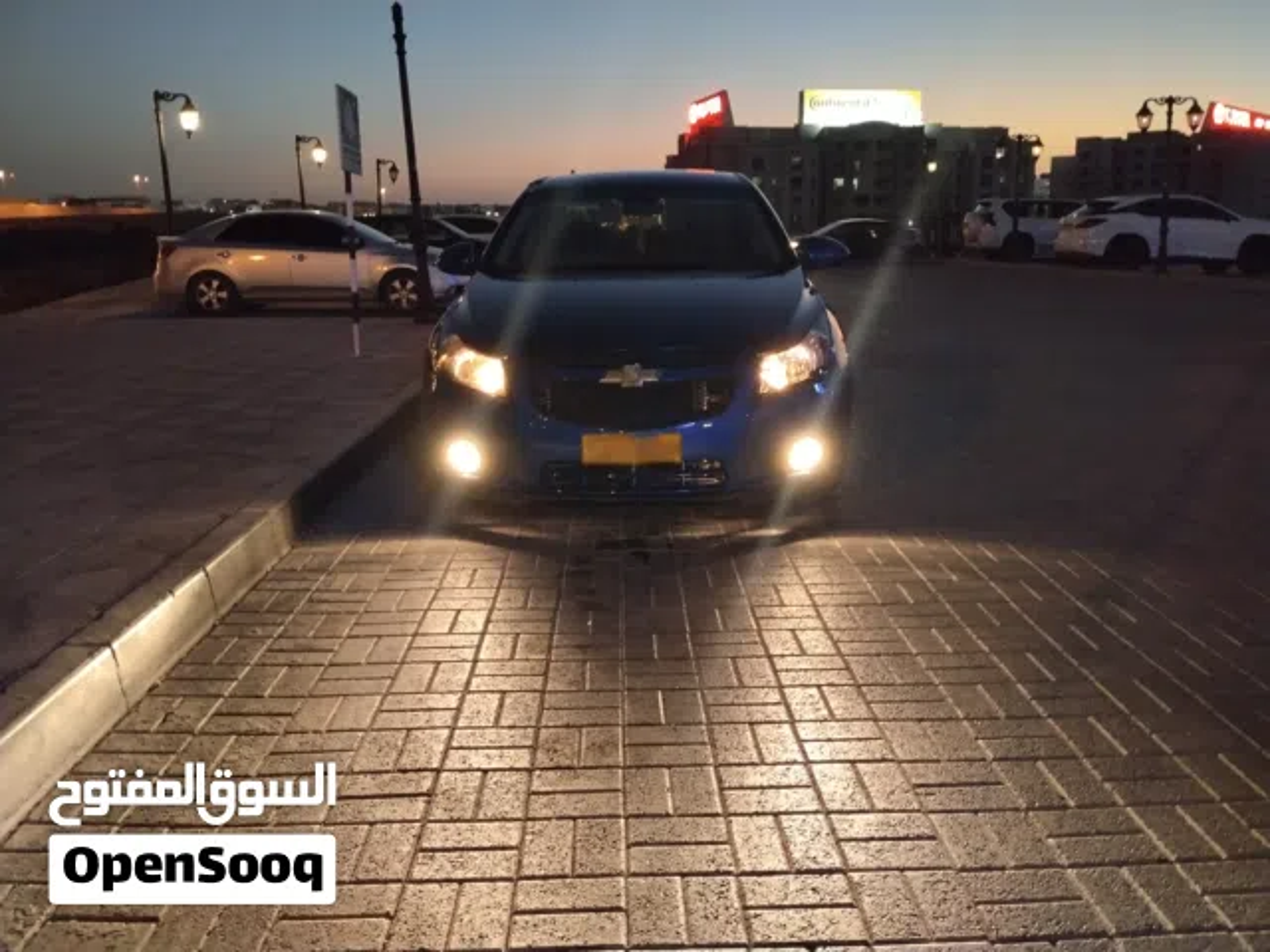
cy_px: 476
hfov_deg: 61.7
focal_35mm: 29
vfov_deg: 48.2
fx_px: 1064
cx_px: 635
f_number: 1.8
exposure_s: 1/20
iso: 640
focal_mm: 4.22
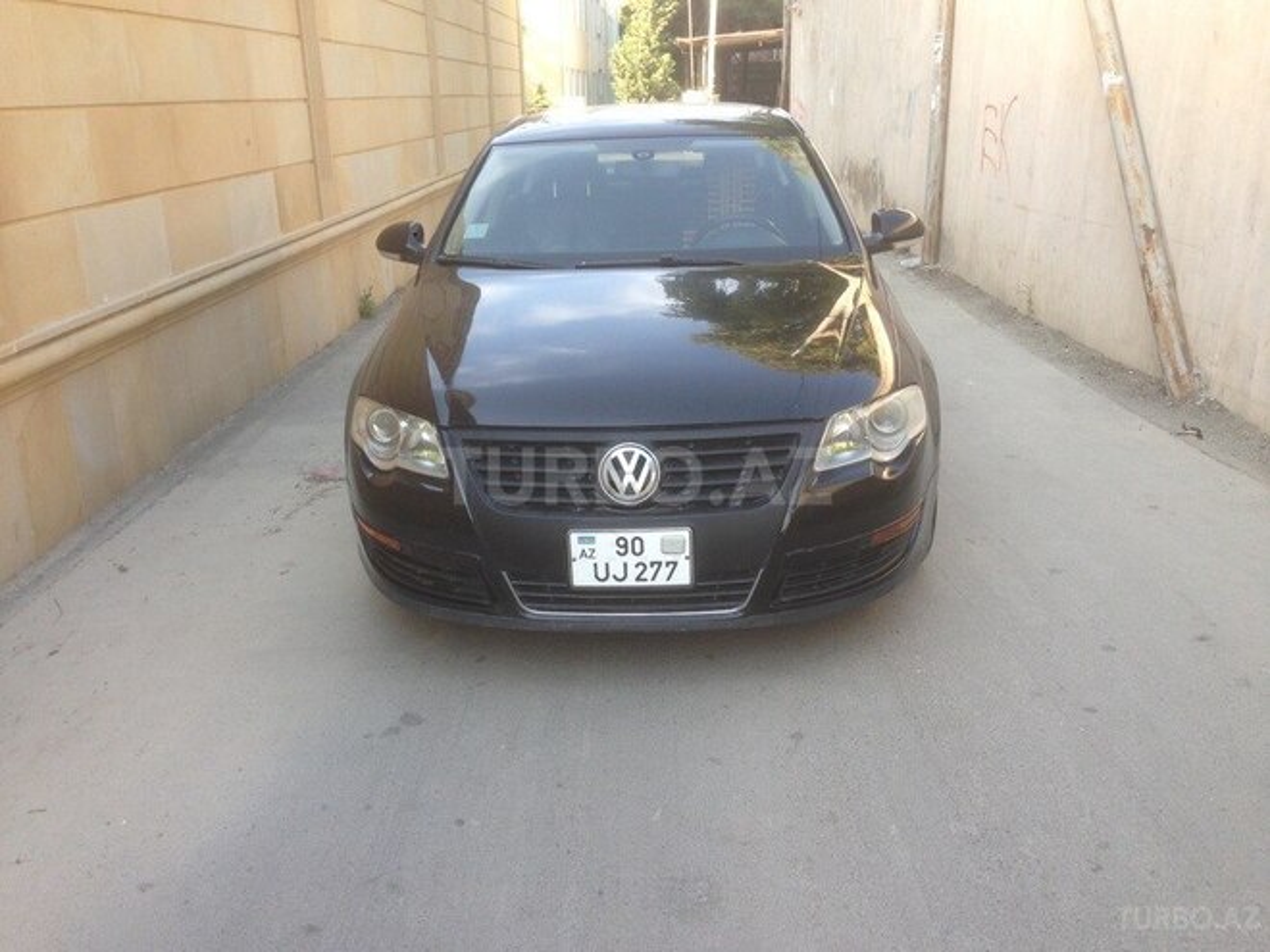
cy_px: 476
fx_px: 1211
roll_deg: -1.3
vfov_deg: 42.9
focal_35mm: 33
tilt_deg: -15.6
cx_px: 635
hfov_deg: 55.4
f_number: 2.4
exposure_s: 1/159
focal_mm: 4.12
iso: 50
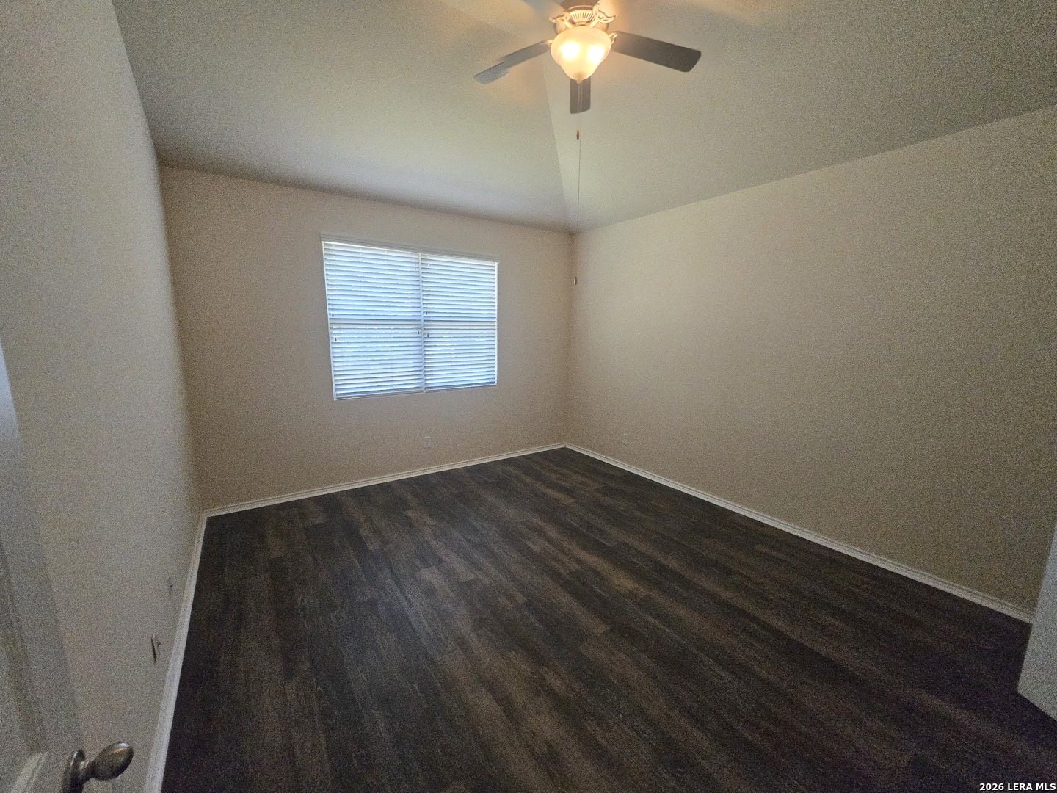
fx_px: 397
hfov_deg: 106.2
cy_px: 396
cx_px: 528
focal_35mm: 13
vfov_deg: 89.9
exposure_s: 1/100
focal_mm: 1.7
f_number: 2.2
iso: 500
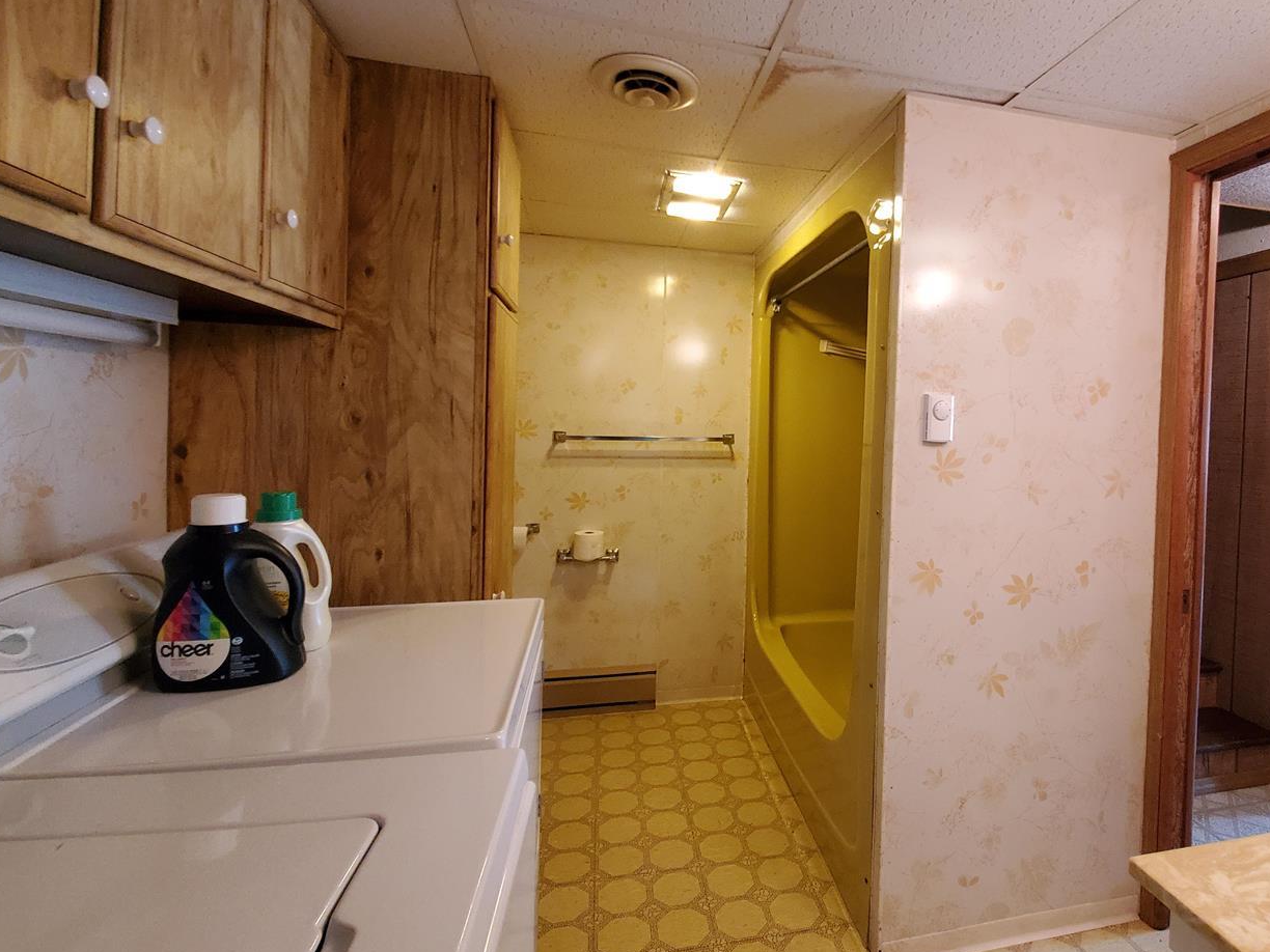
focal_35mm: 17
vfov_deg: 74.6
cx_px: 784
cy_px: 435
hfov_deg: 89.4
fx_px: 624
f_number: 2.2
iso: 640
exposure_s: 1/59
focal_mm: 1.8
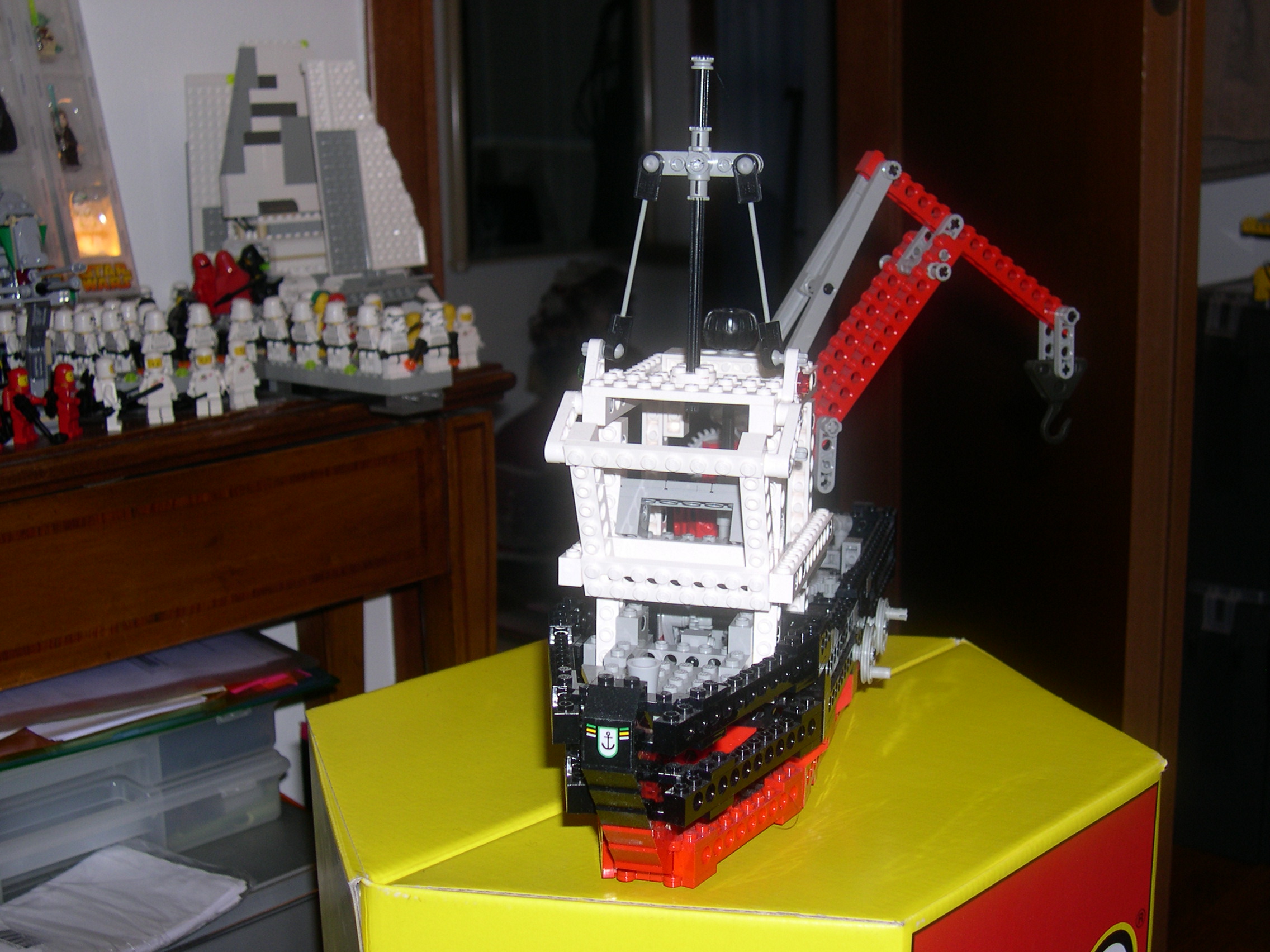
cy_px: 476
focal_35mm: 47
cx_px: 635
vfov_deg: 30.9
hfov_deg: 40.4
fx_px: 1724
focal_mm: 10.1
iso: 100
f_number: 3.1
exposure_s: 1/60
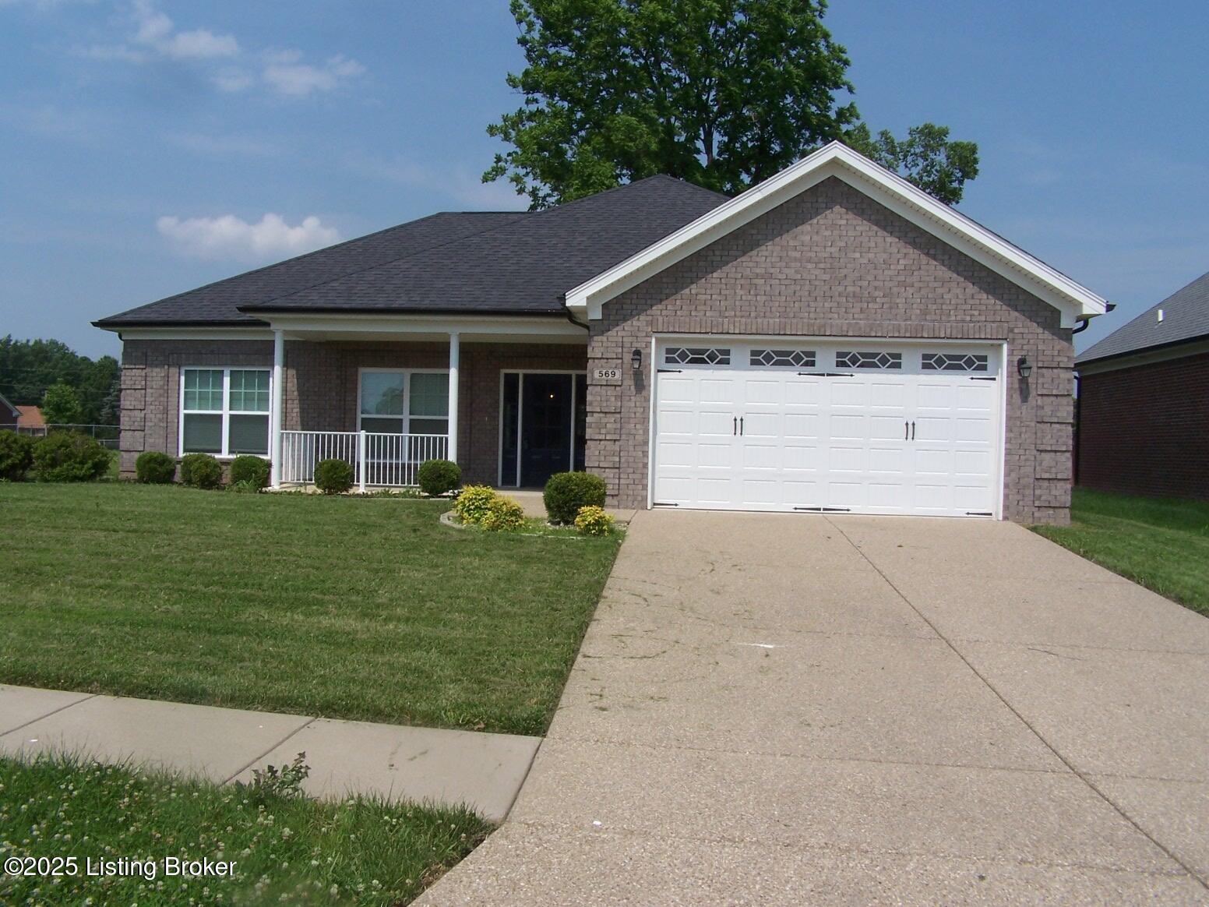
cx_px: 604
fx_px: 1502
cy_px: 454
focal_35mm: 43
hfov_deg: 43.9
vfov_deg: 33.6
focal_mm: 7.1
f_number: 5.6
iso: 80
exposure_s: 1/750
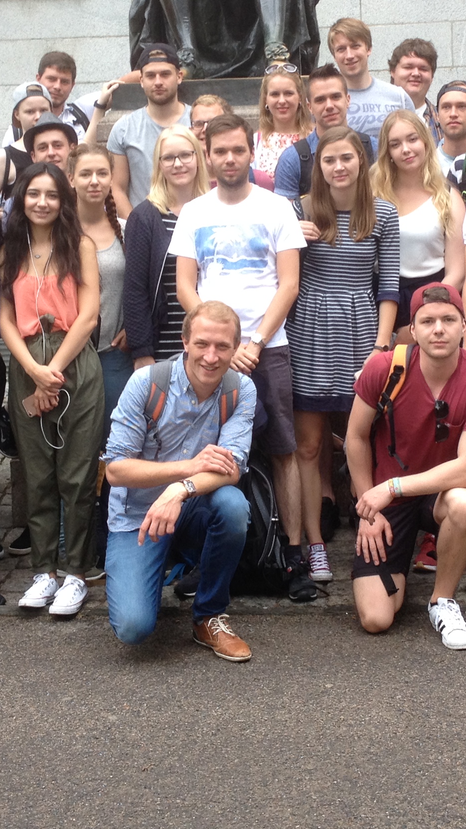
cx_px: 239
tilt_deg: -5.0
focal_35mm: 75
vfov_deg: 28.1
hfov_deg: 16.1
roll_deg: +1.9
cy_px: 283
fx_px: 1648
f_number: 2.4
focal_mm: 4.28
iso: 50
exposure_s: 1/144
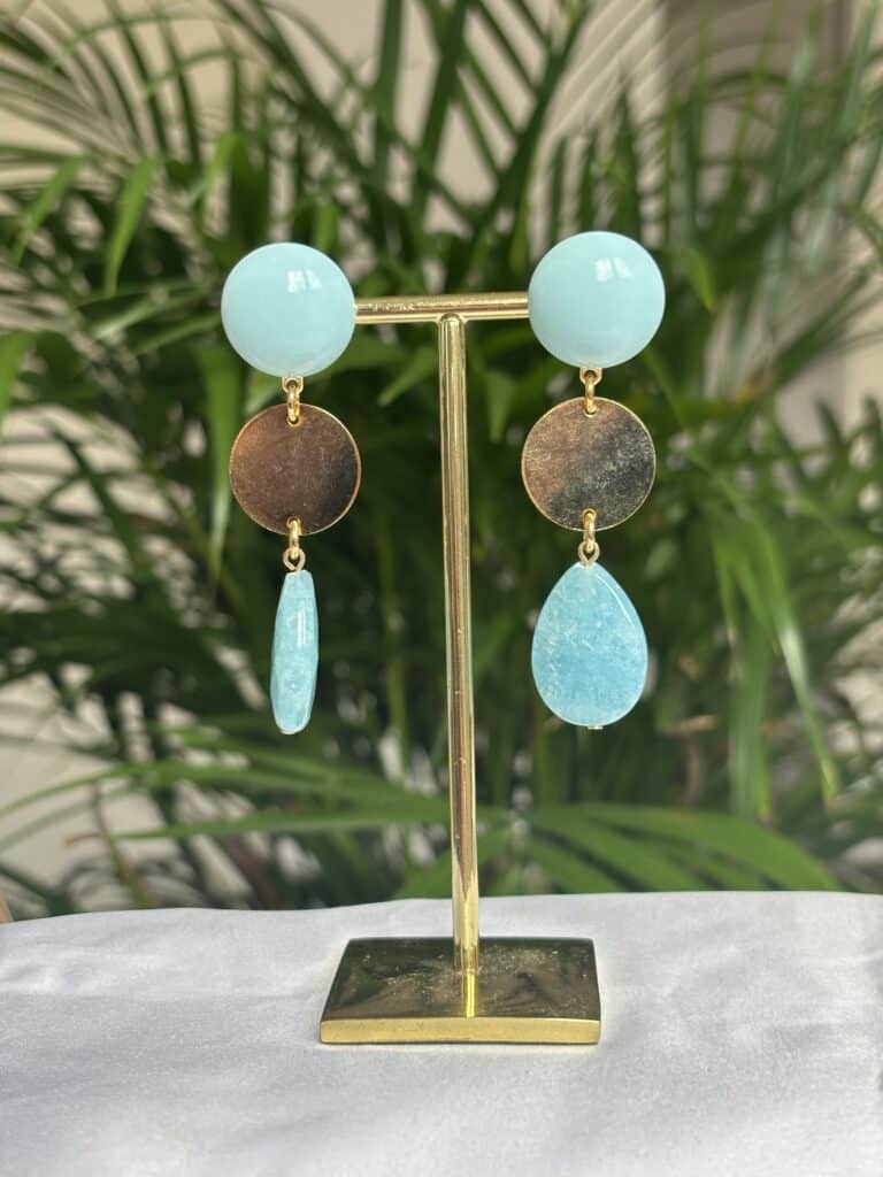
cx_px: 442
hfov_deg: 28.0
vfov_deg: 36.8
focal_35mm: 52
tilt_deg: -7.0
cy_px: 588
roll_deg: -0.2
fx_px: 1769
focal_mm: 5.96
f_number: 1.6
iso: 32
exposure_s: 1/169
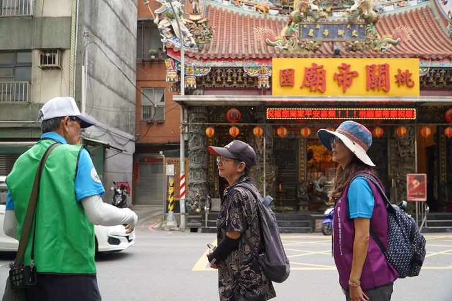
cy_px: 150
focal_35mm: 39
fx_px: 490
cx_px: 226
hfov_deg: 49.6
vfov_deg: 34.2
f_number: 4
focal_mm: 26
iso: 200
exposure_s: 1/160
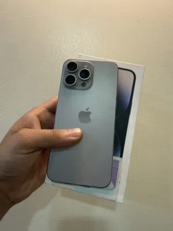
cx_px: 86
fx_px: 160
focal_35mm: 24
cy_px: 116
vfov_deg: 71.6
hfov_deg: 56.8
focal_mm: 2.22
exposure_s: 1/50
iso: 320
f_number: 2.2
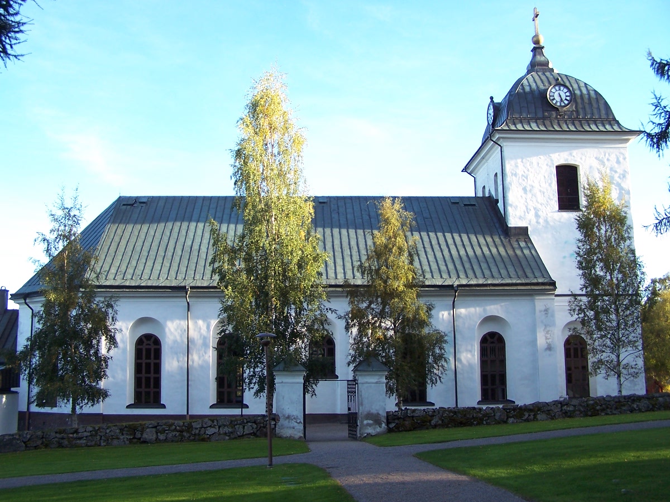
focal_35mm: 38
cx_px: 335
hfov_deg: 49.0
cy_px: 251
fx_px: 735
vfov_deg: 37.7
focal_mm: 6.3
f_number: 2.8
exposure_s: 1/125
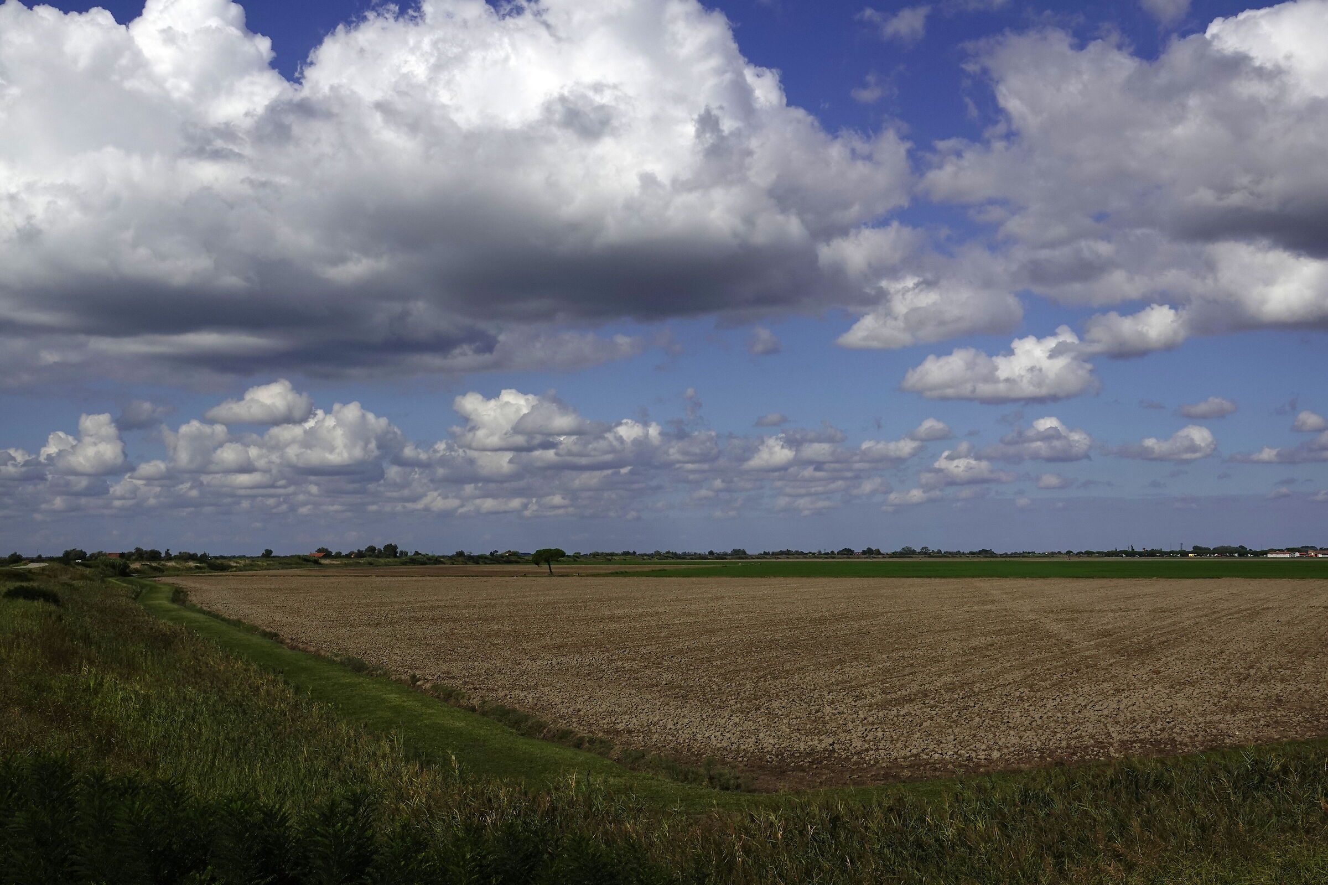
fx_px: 1586
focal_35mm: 43
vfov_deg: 31.2
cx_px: 664
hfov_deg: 45.4
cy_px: 442
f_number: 8
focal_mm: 15.73
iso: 100
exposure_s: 1/1000
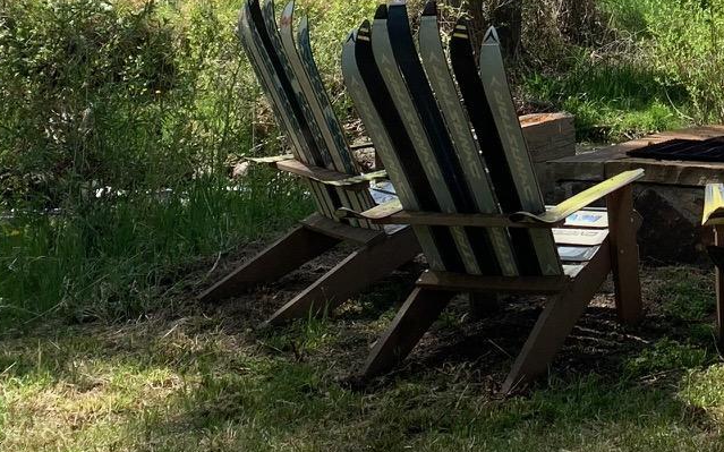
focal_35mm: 87
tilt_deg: +3.8
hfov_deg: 22.8
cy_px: -40
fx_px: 1716
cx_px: 746
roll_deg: -2.5
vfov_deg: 14.7
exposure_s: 1/962
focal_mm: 4.25
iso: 25
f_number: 1.8
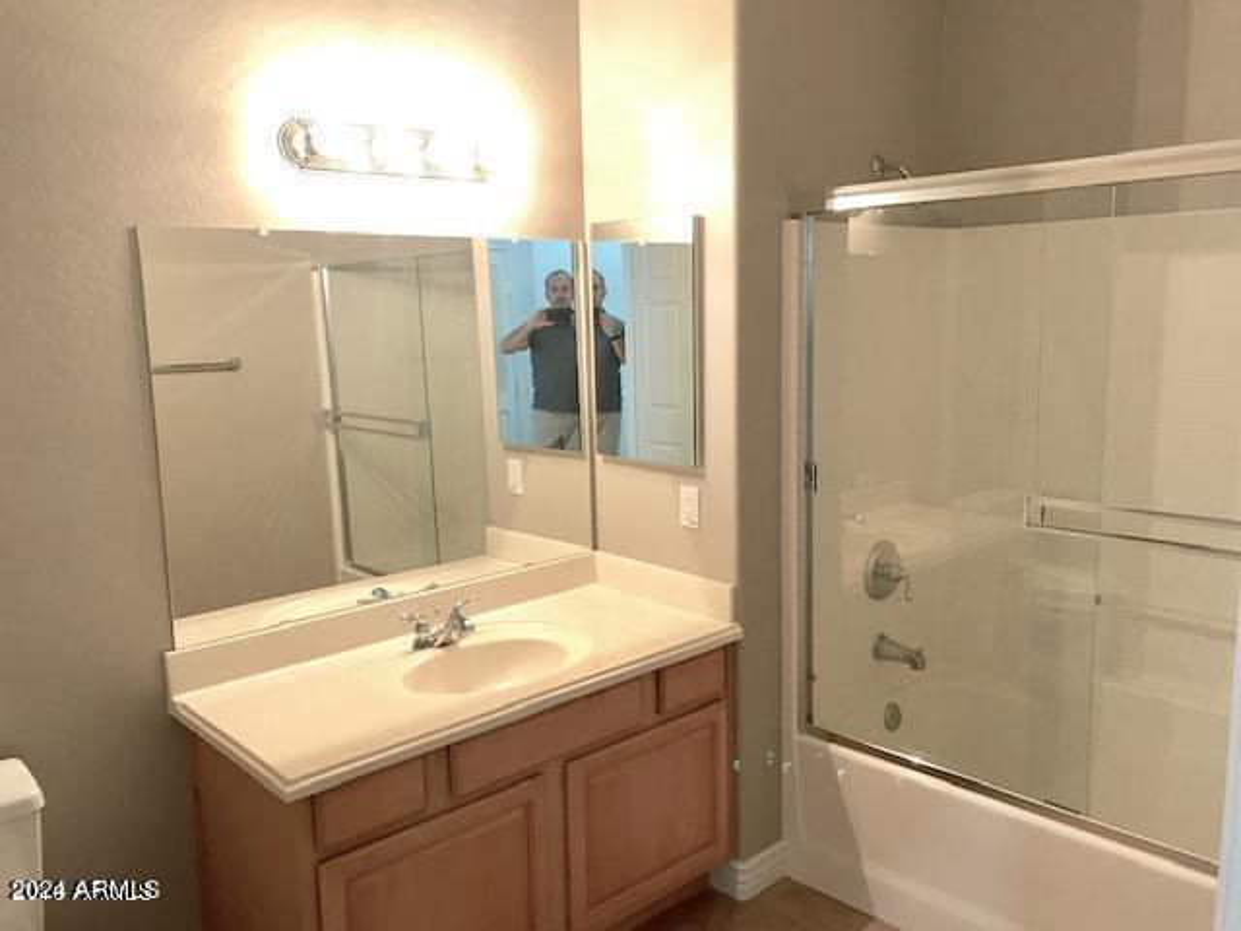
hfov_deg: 63.4
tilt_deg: -8.4
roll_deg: +2.2
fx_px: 1004
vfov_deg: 49.7
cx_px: 620
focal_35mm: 28
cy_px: 466
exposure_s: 1/15
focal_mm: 3.99
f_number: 1.8
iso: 40
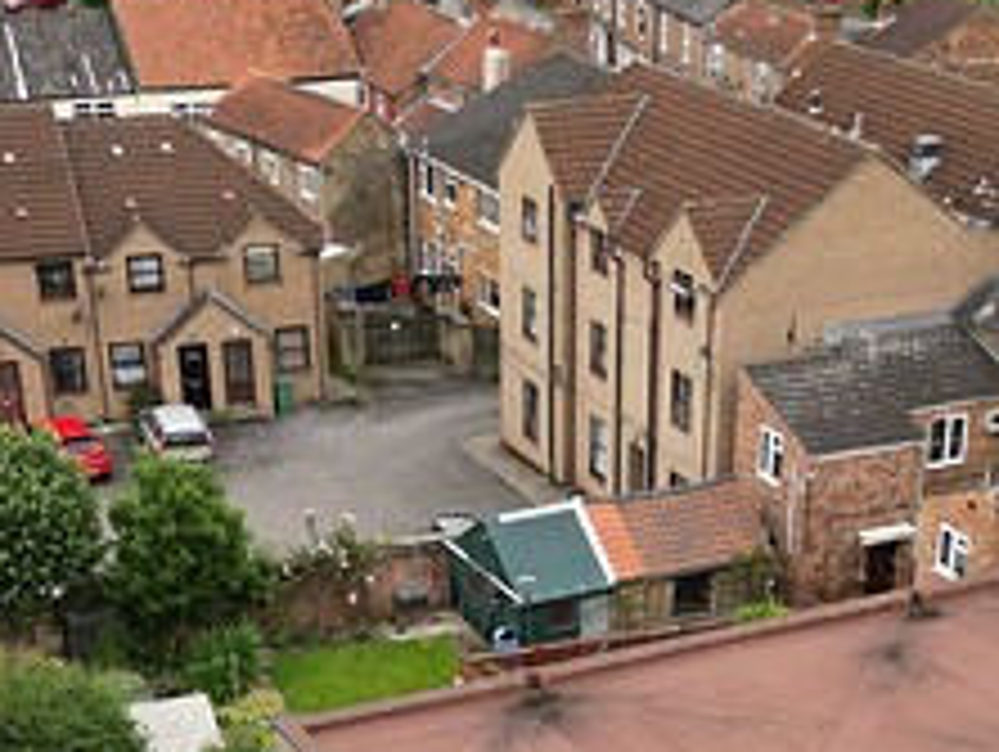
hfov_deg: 27.0
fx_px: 2080
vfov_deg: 18.4
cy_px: 1094
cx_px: 522
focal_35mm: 72
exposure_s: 1/320
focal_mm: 6.72
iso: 100
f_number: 1.7
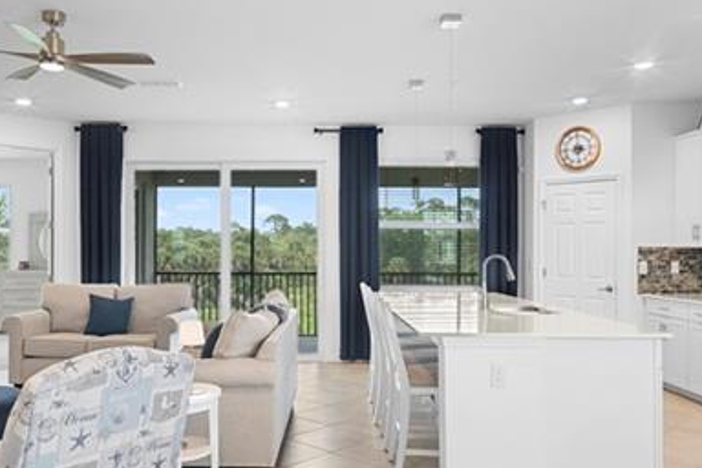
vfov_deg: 41.1
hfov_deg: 58.7
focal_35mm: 32
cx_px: 327
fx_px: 624
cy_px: 253
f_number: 11
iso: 2000
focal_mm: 12
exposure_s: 1/5
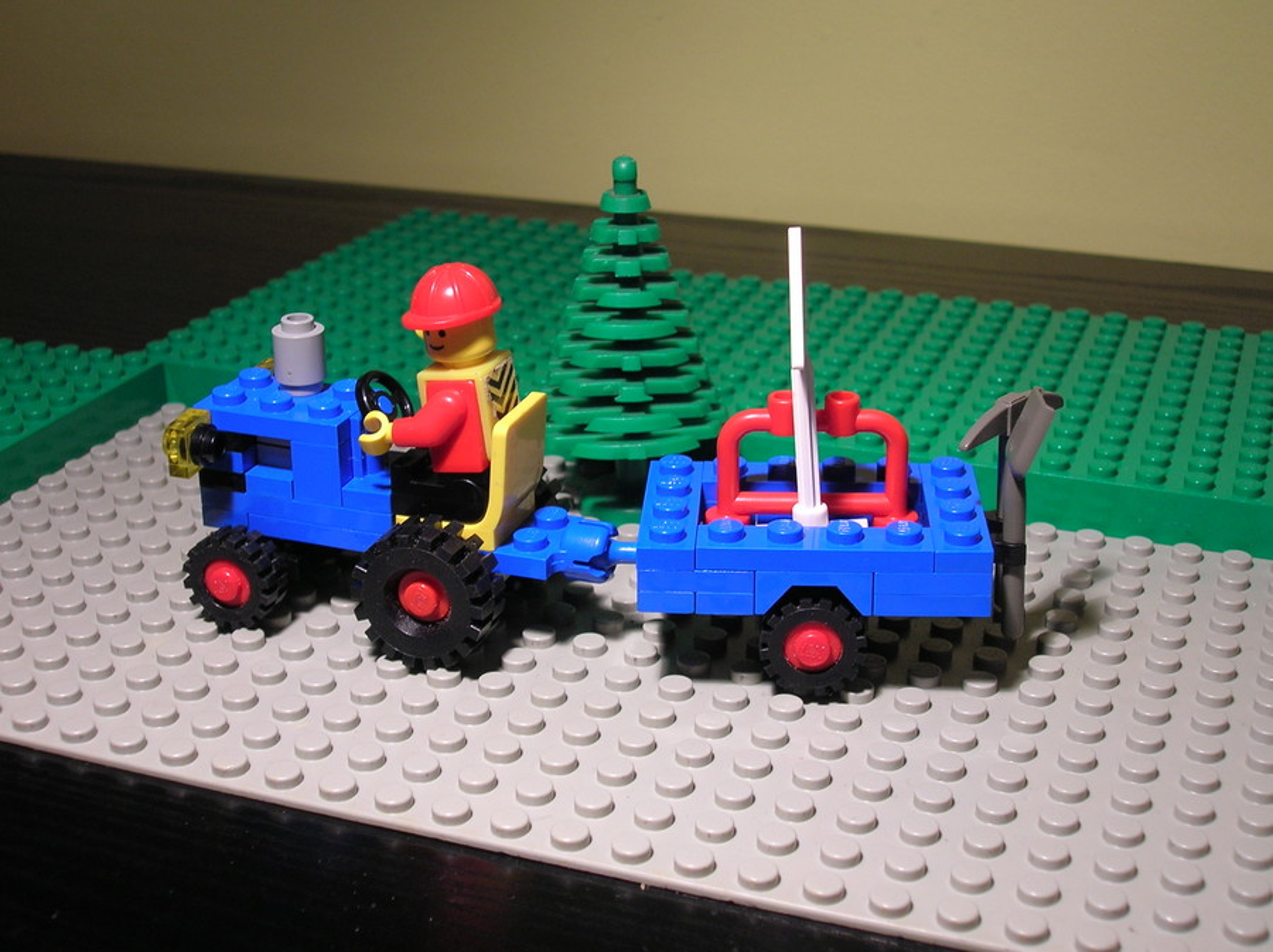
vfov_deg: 29.1
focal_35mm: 50
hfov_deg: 38.2
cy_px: 476
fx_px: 1837
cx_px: 636
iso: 50
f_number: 3.3
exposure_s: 1/12
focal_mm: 8.4
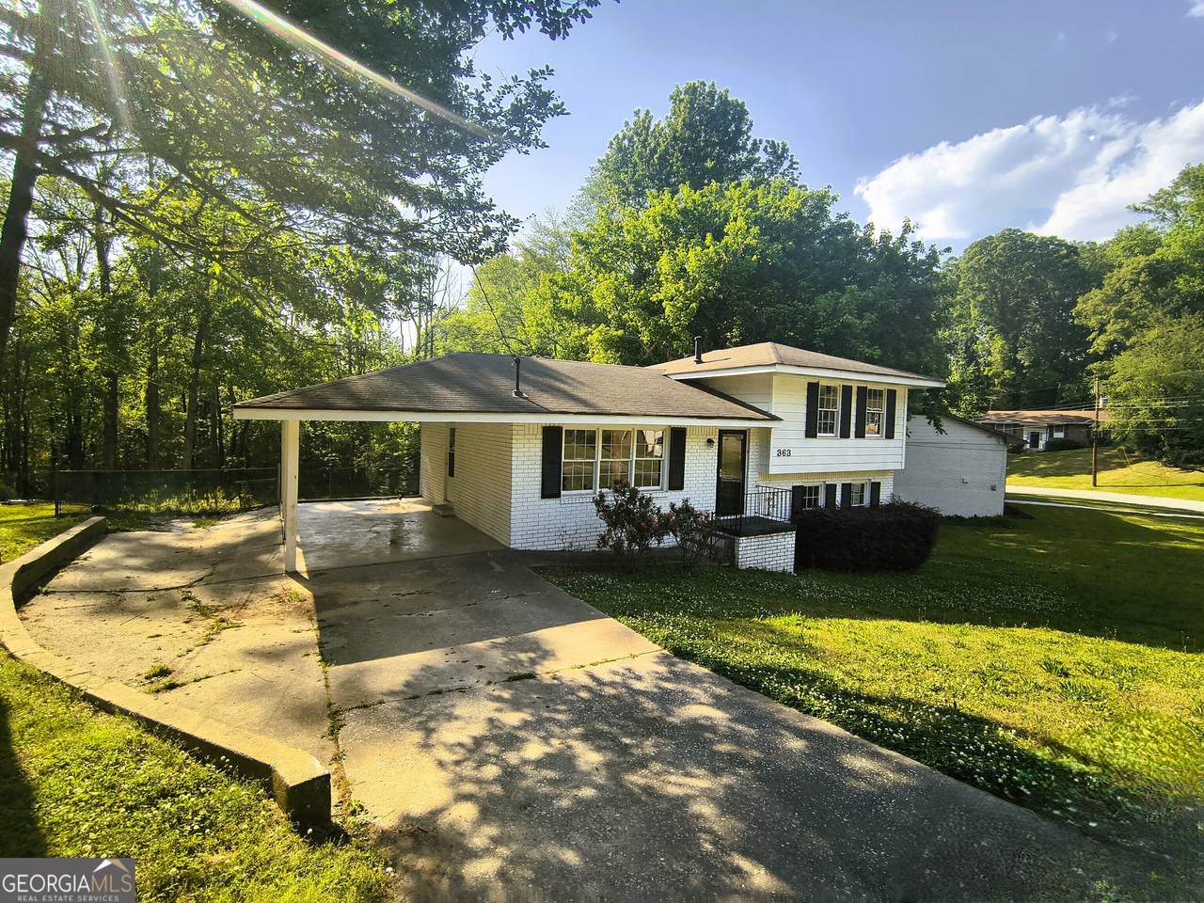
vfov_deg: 94.5
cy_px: 452
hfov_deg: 110.5
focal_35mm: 12
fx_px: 417
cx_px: 602
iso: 101
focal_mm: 2.13
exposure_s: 1/1053
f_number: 2.2
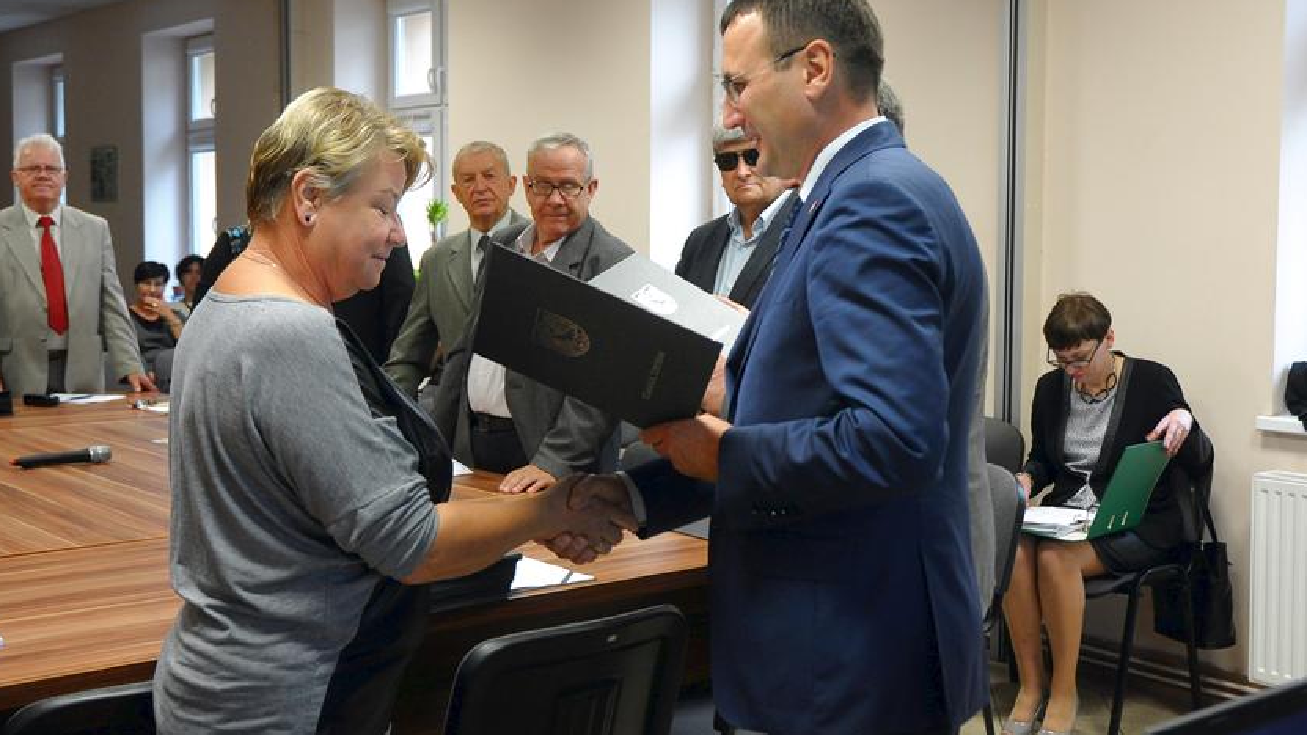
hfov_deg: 44.1
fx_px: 1613
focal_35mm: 47
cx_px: 652
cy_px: 354
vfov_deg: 25.7
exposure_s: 1/80
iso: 1250
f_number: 4.5
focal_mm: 29
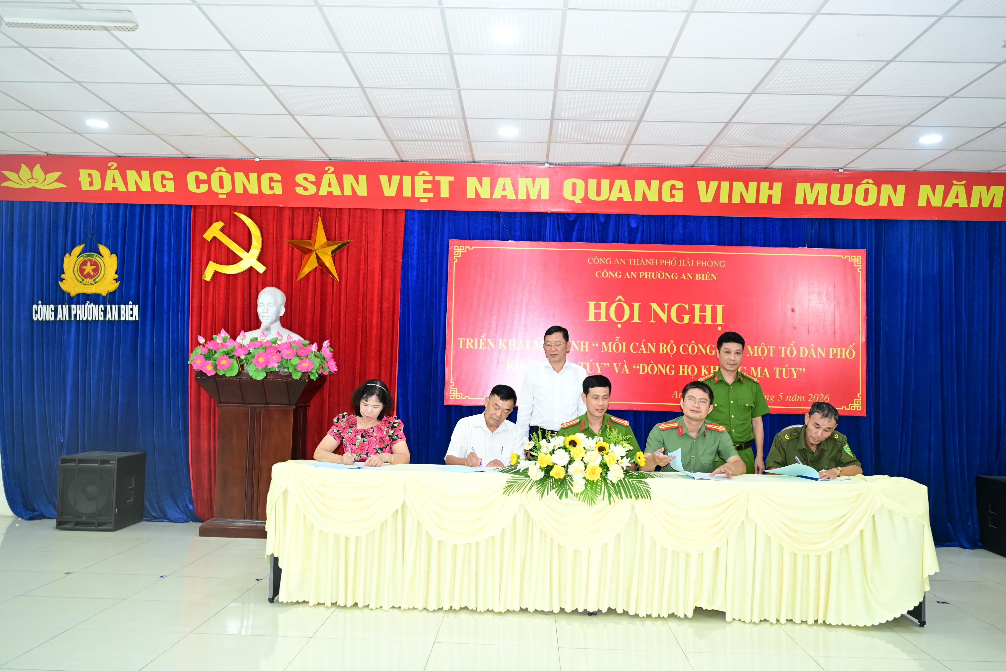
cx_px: 503
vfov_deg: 41.1
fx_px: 894
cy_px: 336
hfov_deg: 58.7
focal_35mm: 32
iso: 2000
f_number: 4
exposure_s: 1/160
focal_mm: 32
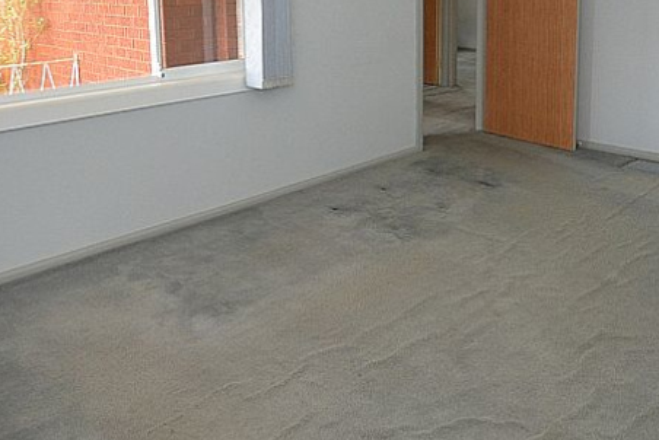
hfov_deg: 55.6
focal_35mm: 34
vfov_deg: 36.6
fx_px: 623
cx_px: 364
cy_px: 47
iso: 220
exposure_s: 1/60
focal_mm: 10
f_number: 4
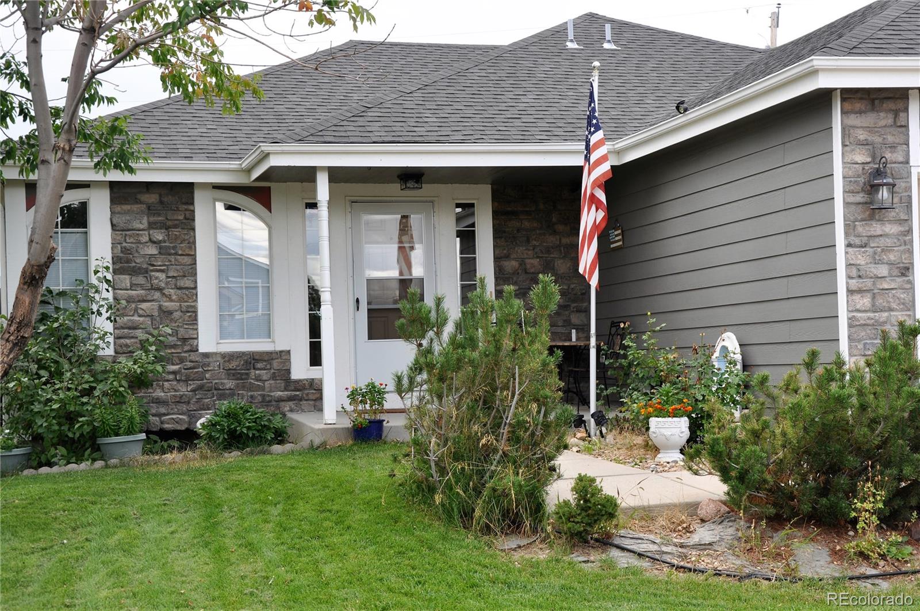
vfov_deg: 23.7
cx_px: 460
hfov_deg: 35.1
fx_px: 1455
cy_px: 306
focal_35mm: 57
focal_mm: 38
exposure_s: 1/160
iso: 200
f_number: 6.3
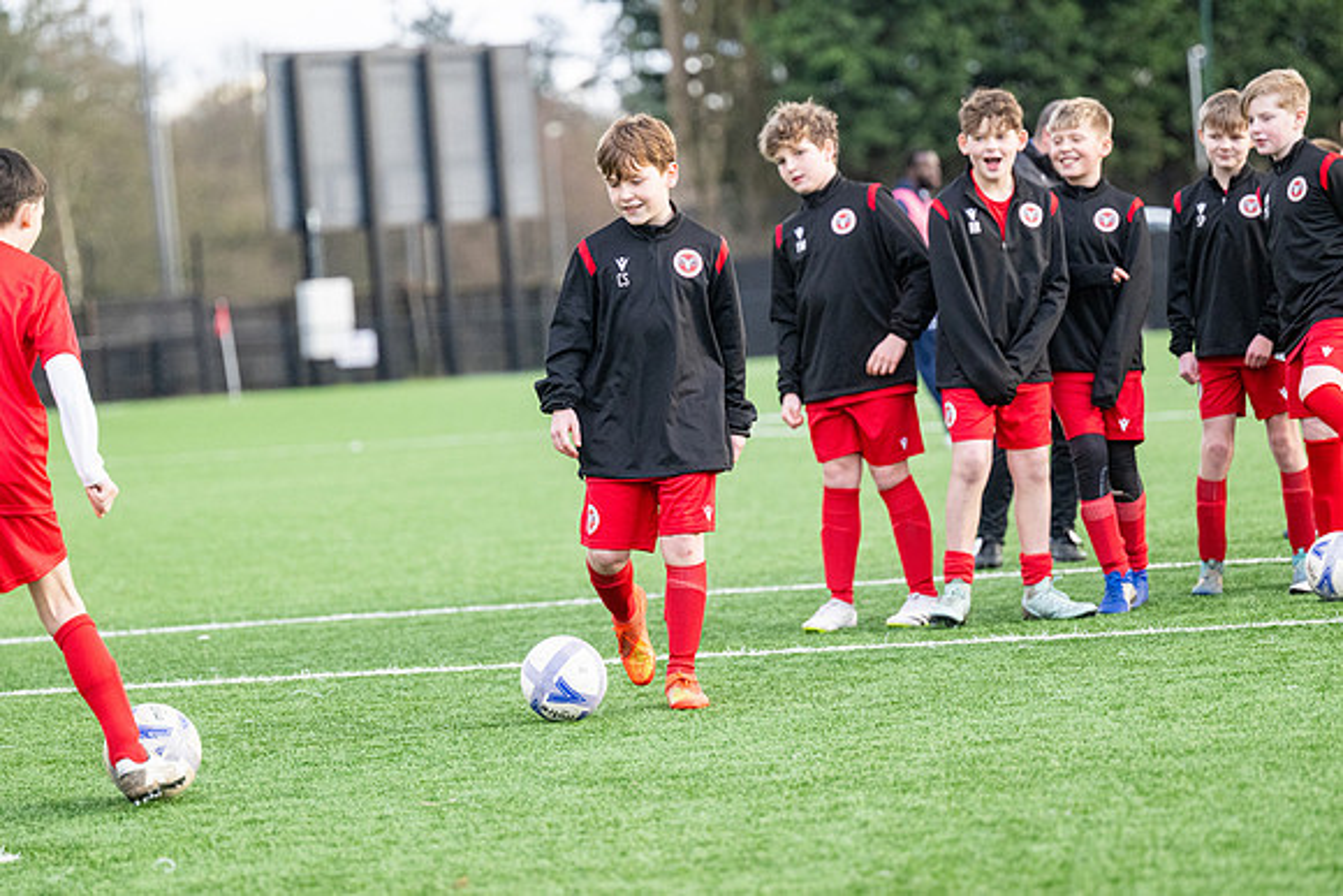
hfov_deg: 12.1
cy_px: 448
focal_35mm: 170
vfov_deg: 8.1
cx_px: 672
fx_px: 6343
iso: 2000
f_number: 4
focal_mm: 170
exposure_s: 1/1600
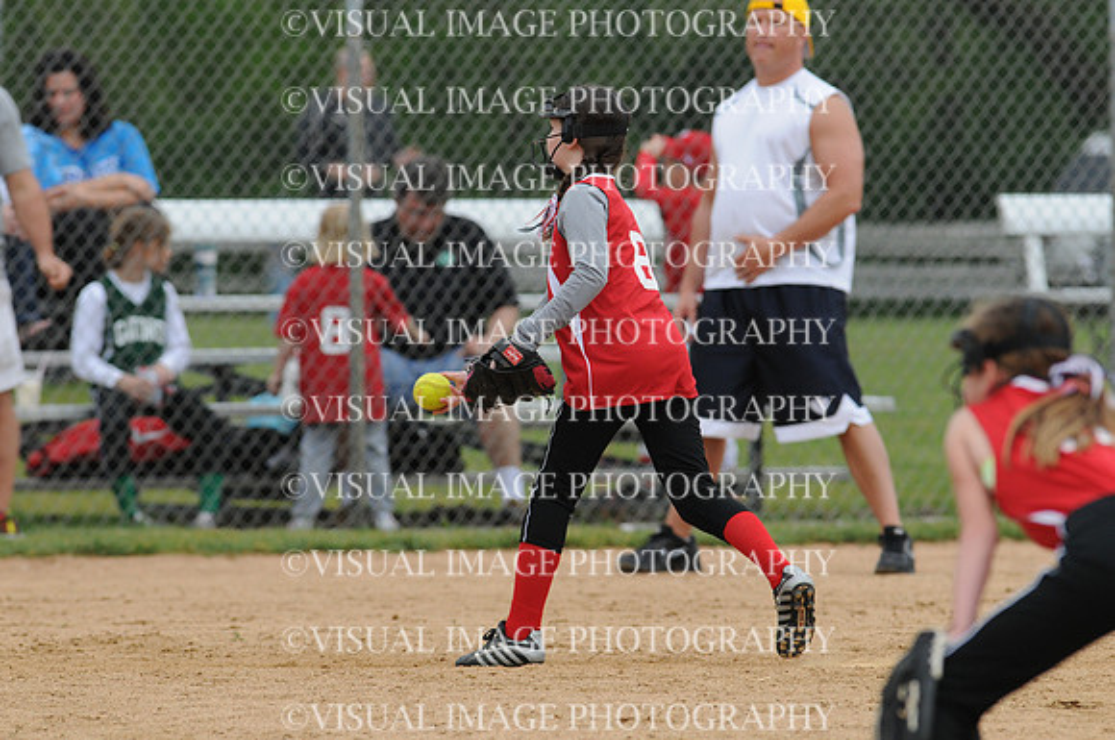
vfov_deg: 3.0
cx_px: 558
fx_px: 13918
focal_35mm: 450
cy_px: 370
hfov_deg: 4.6
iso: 640
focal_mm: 300
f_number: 4.5
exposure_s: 1/4000
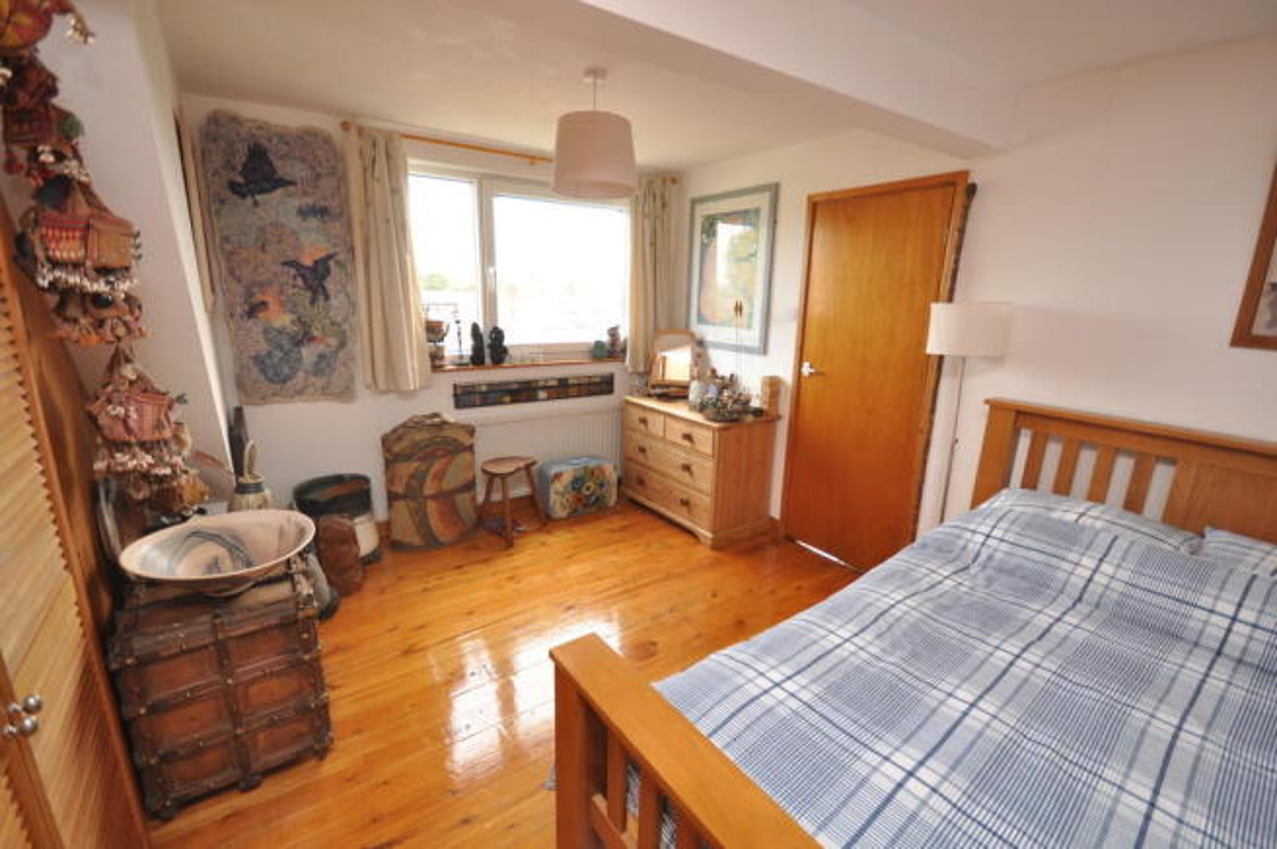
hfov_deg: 100.4
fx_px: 532
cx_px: 638
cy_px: 424
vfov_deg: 77.2
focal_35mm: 15
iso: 400
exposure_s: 1/60
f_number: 4
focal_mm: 10
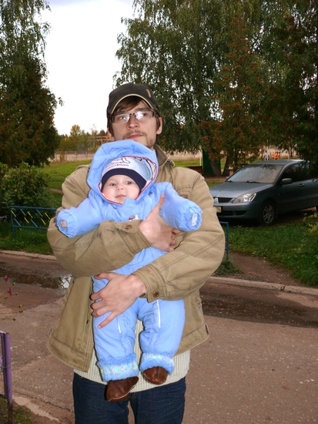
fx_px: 490
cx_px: 159
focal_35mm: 40
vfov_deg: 46.8
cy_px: 212
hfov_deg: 36.0
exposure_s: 1/30
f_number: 2.8
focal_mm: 8.5
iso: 100
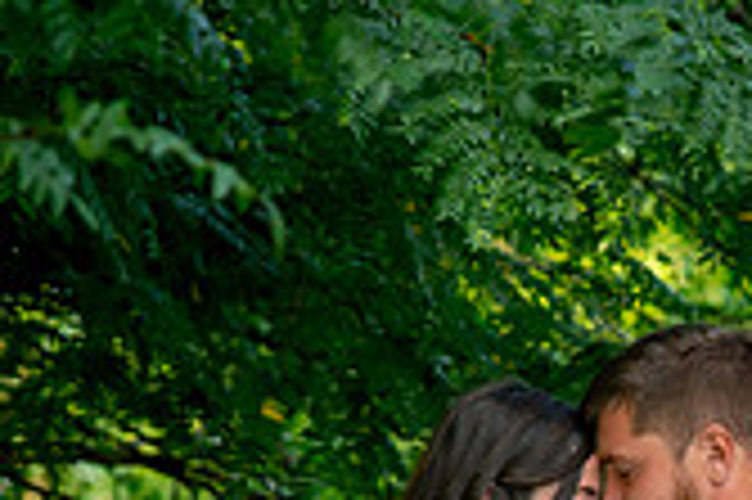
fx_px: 5634
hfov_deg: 7.6
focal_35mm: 270
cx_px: 797
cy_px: 672
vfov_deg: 5.1
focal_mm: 70
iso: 400
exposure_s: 1/640
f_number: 2.8
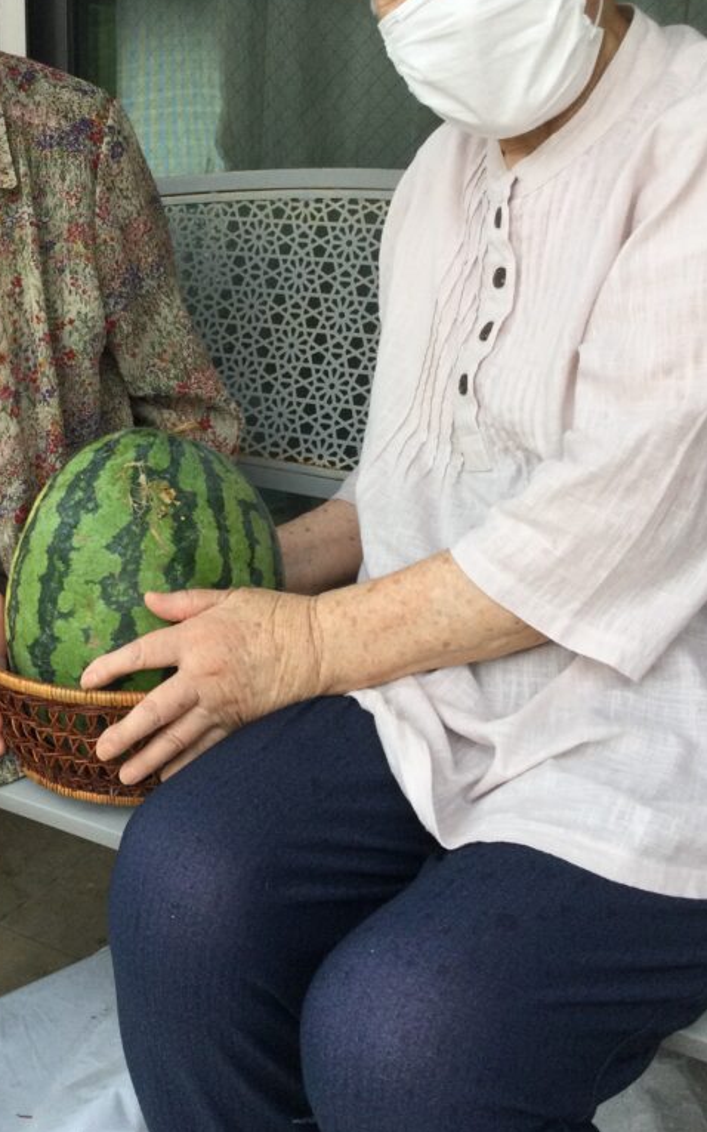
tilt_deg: -14.0
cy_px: 429
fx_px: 1357
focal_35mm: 44
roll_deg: +0.8
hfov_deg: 28.8
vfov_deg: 44.9
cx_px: 192
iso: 25
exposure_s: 1/40
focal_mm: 3.3
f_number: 2.4
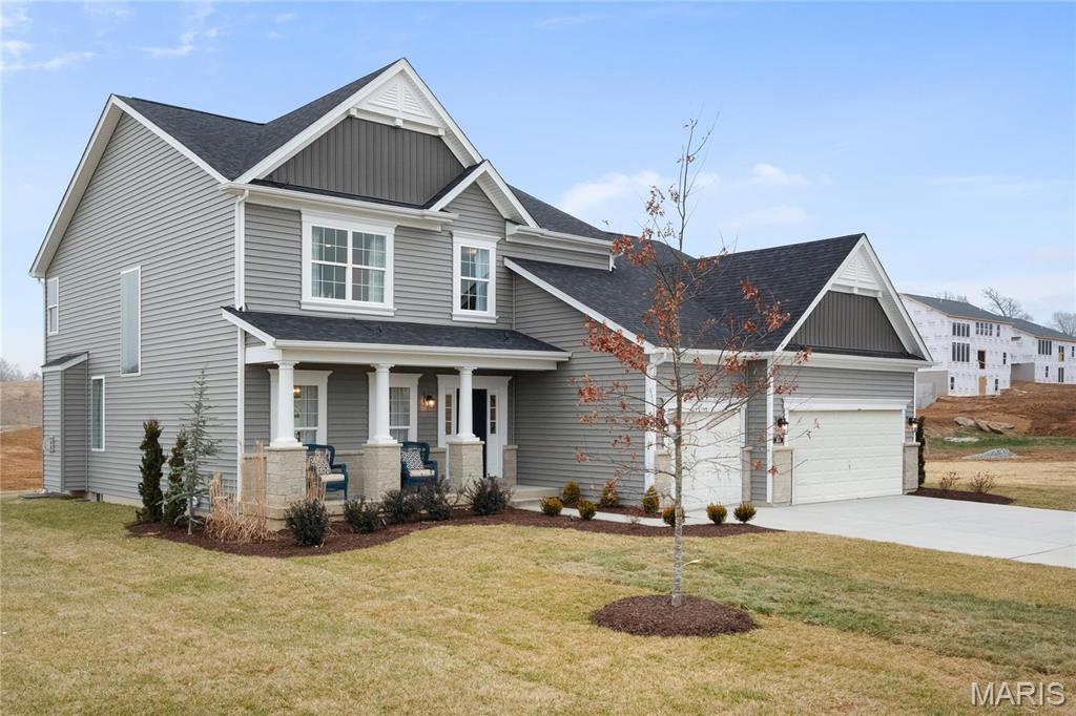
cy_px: 358
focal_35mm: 32
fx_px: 956
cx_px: 538
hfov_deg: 58.7
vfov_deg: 41.1
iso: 400
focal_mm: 16
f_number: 8
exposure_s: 1/160
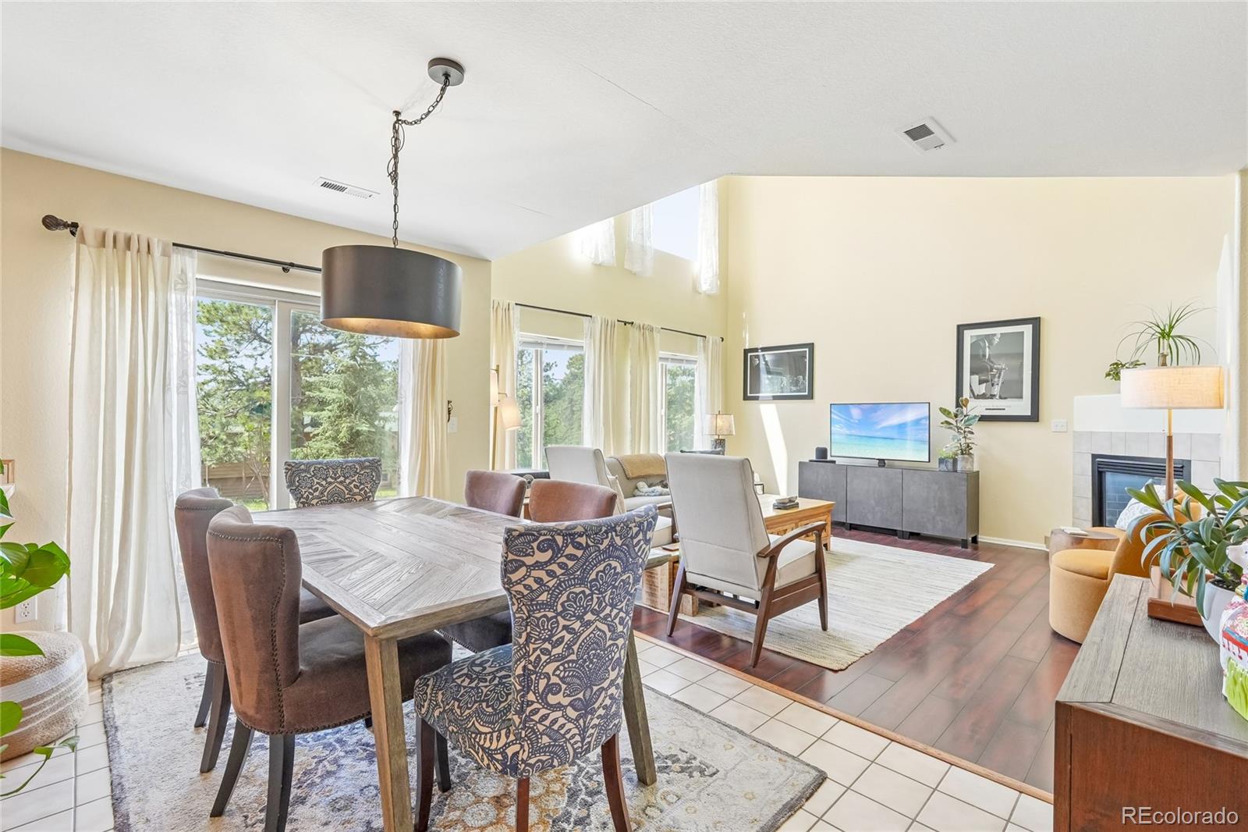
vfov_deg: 77.3
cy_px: 416
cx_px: 624
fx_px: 520
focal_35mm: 15
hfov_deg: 100.4
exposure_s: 1/15
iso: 800
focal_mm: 10
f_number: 8
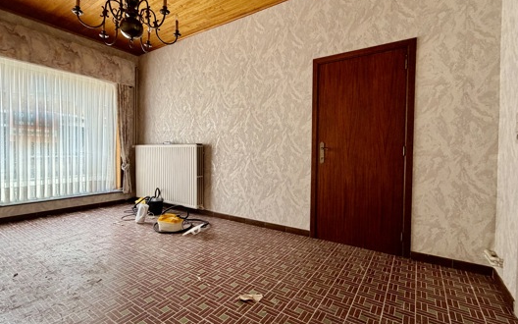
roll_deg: -0.4
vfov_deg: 65.0
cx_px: 234
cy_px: 158
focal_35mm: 18
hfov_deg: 90.8
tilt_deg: -2.8
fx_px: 254
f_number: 2.2
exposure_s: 1/121
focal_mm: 2.22
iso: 200
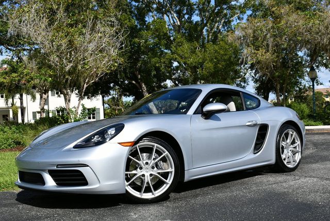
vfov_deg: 30.6
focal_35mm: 44
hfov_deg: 44.5
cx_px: 165
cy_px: 110
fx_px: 404
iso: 100
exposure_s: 1/320
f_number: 9
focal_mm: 22
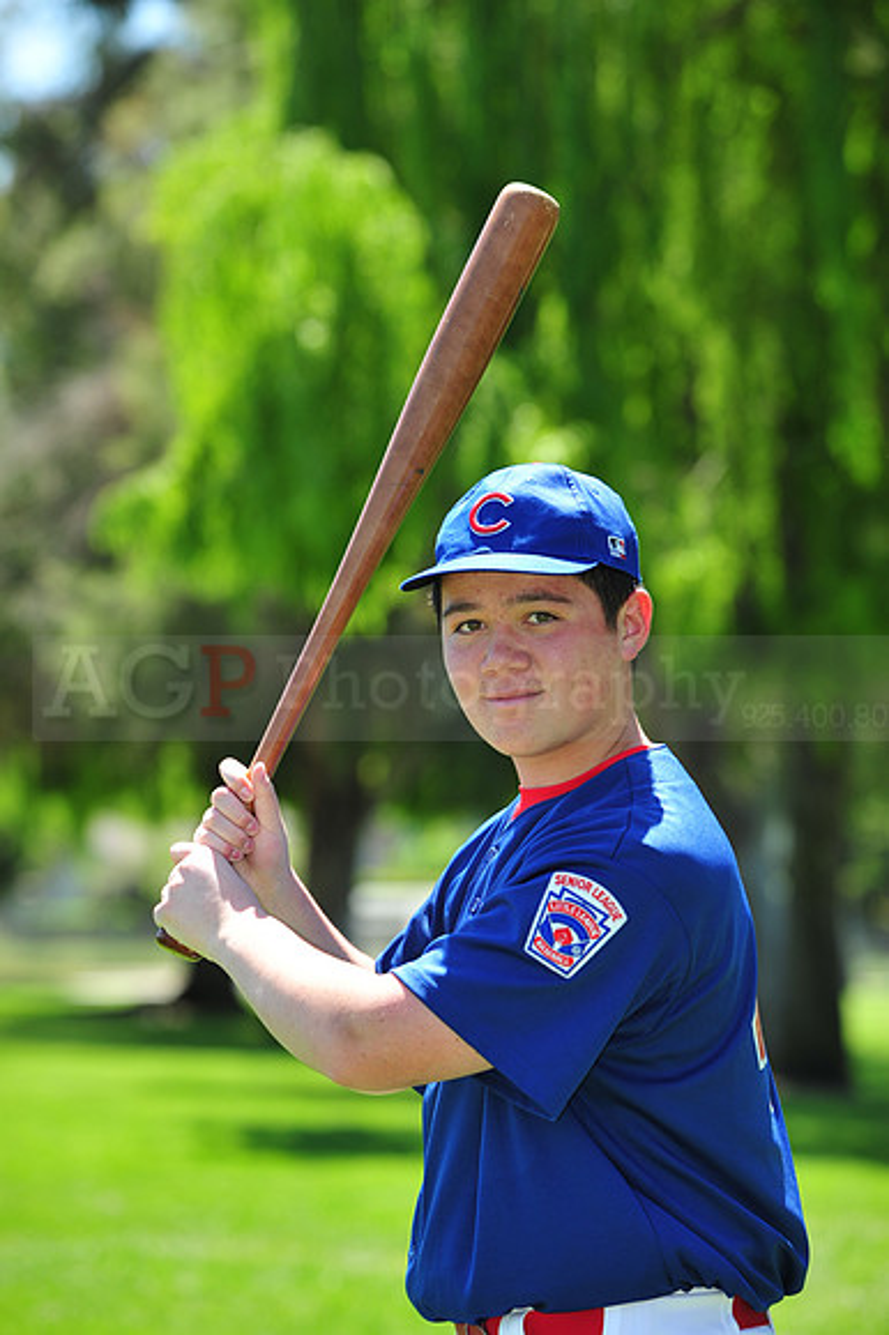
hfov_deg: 8.8
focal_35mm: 155
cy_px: 668
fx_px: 5748
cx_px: 444
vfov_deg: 13.3
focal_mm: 155
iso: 200
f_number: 5.6
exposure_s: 1/400
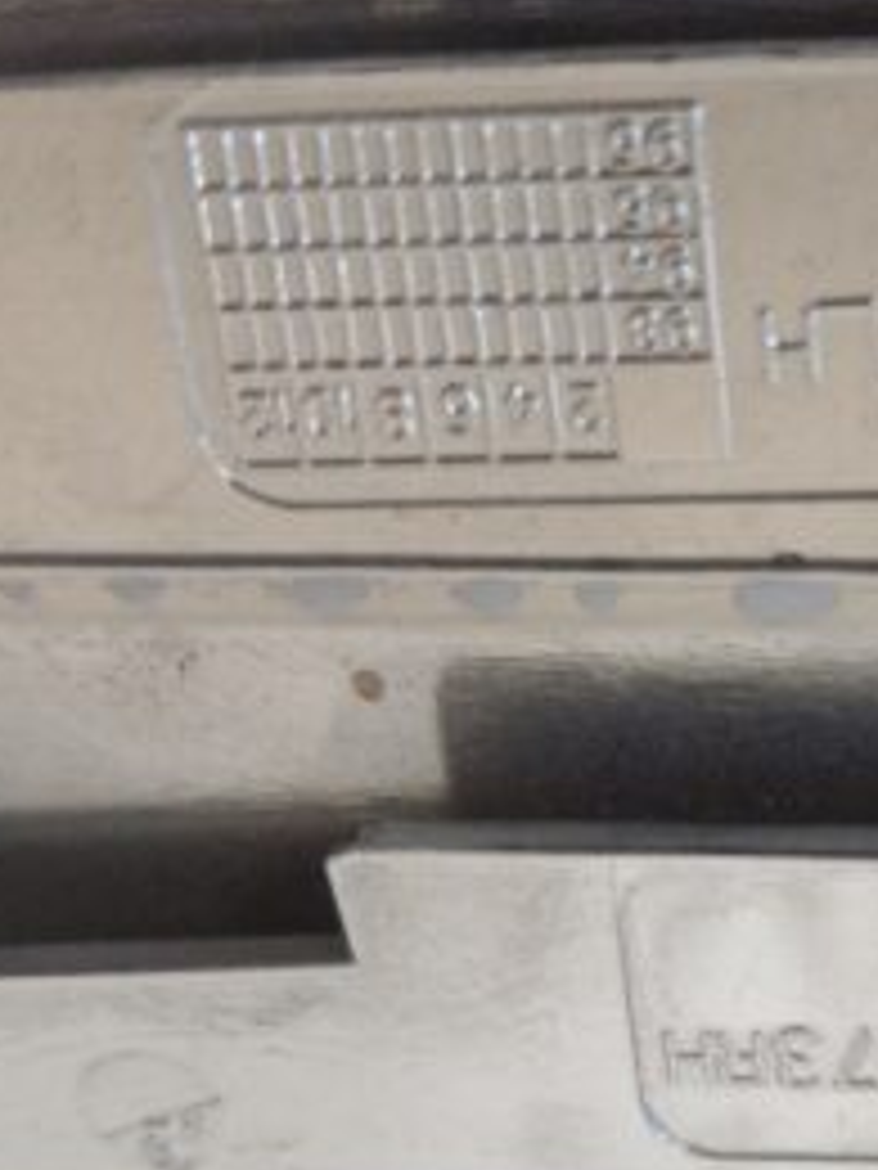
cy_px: 783
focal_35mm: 60
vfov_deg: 31.9
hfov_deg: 22.6
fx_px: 2029
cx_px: 1031
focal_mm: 3.98
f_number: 1.8
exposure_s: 1/50
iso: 200
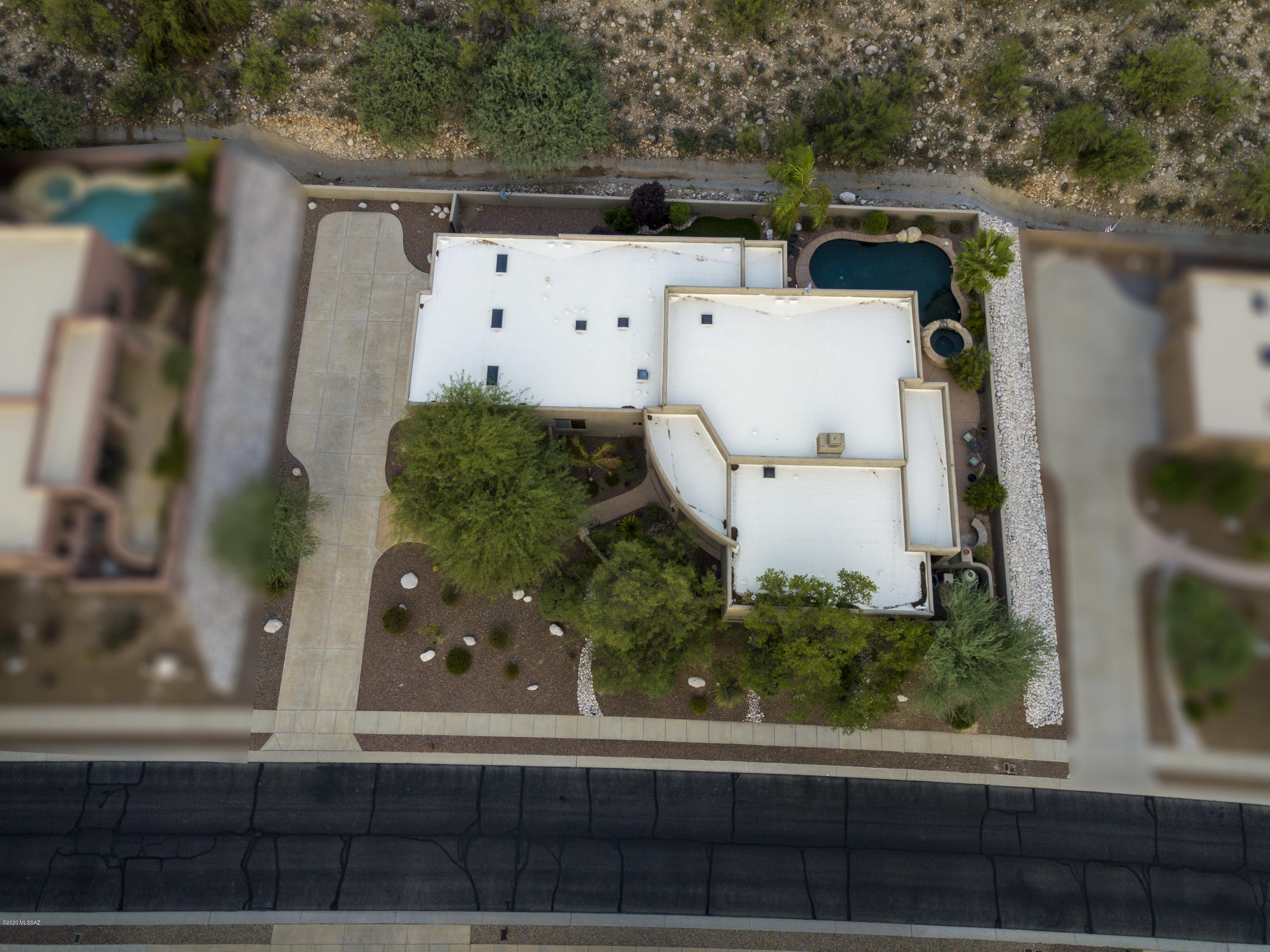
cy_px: 476
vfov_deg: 53.0
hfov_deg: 67.3
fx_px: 954
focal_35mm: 26
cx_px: 635
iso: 100
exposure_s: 1/120
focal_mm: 4.7
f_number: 2.2
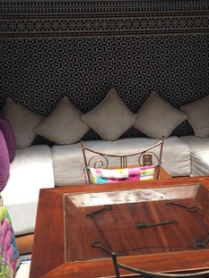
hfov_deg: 26.0
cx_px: 125
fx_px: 451
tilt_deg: -0.9
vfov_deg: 33.5
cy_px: 60
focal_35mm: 56
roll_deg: +0.5
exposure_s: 1/108
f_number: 2.2
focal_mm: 4.15
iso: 32
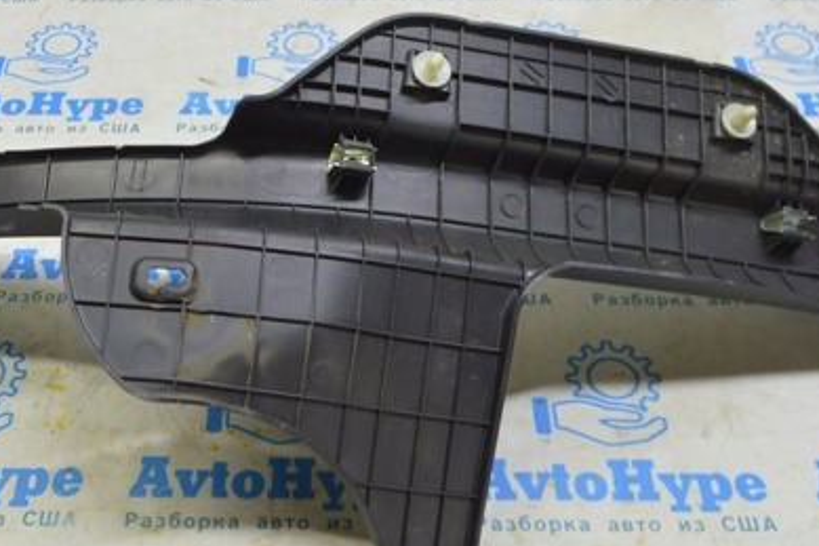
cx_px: 278
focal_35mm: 52
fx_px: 1178
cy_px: 271
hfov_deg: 37.9
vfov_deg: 26.1
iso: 400
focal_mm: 21
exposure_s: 1/20
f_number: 5.6
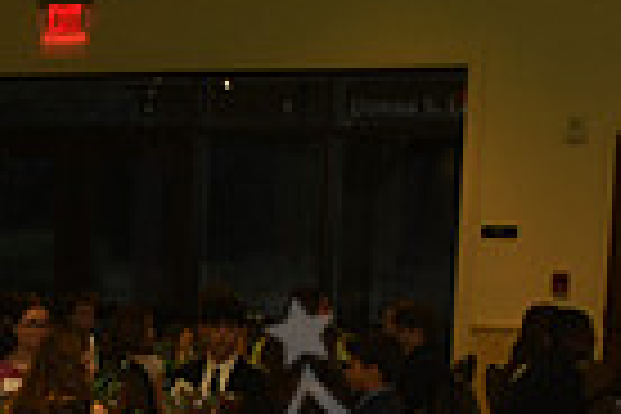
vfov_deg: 9.2
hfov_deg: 13.6
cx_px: -189
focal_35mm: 145
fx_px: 2503
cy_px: 659
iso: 1000
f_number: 5.6
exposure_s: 1/60
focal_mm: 23
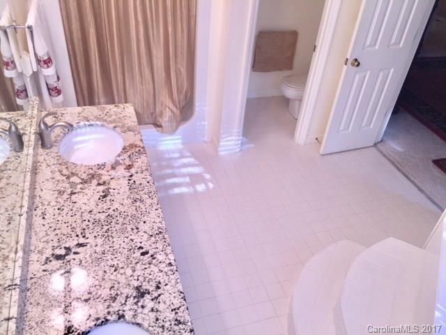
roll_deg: -5.2
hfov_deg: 61.7
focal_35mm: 29
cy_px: 168
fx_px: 374
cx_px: 223
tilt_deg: -38.5
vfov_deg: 48.2
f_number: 2.2
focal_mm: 4.15
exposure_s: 1/30
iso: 32
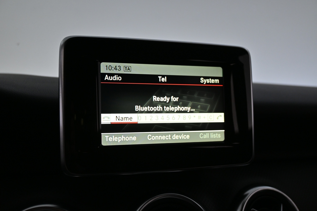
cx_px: 158
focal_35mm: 41
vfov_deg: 32.4
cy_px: 106
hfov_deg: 47.2
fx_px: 363
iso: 800
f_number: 4.5
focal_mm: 27.5
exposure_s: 1/60
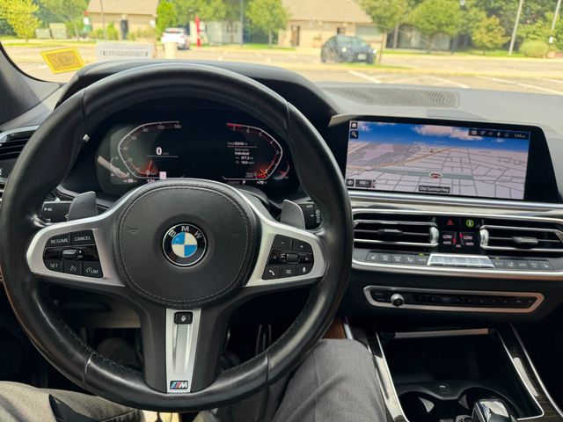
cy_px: 211
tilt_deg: -23.4
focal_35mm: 24
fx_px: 390
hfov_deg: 71.6
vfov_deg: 56.8
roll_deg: -2.1
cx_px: 282
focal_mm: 6.76
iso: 100
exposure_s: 1/383
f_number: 1.78
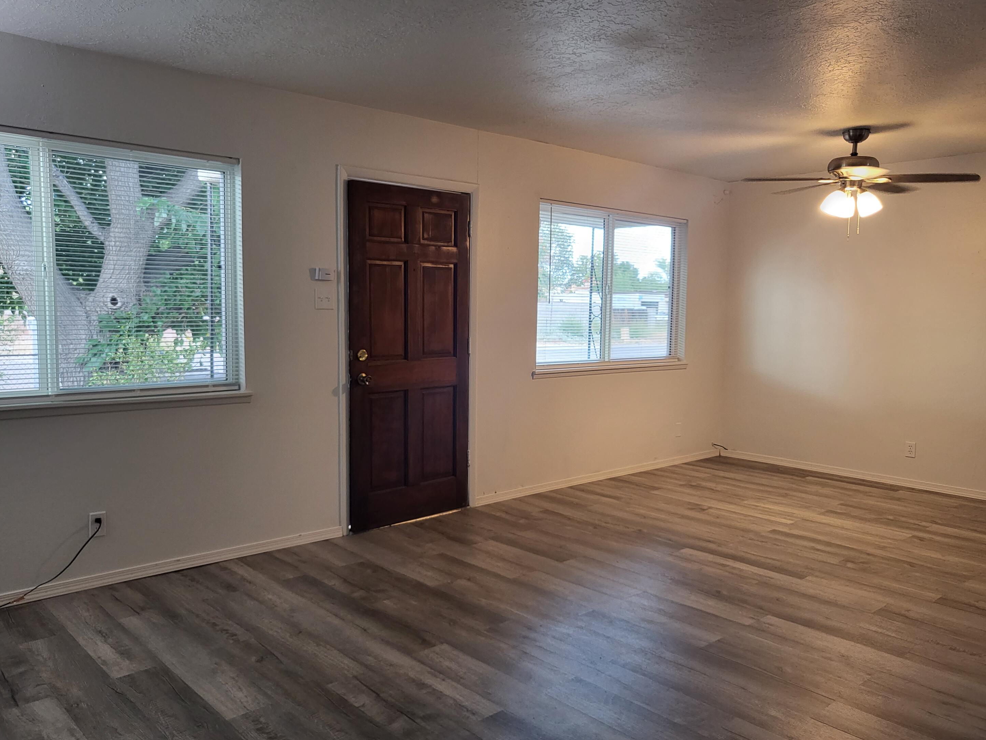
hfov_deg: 65.3
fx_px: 769
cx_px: 476
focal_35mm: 27
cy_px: 372
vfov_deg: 51.4
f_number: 1.8
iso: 200
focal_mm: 4.25
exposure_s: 1/60
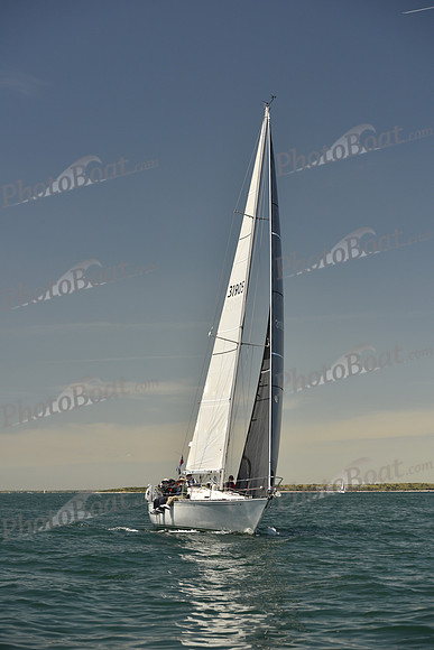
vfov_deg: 28.8
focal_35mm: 70
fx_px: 1265
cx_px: 217
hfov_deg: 19.5
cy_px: 325
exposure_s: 1/800
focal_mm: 70
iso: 250
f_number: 5
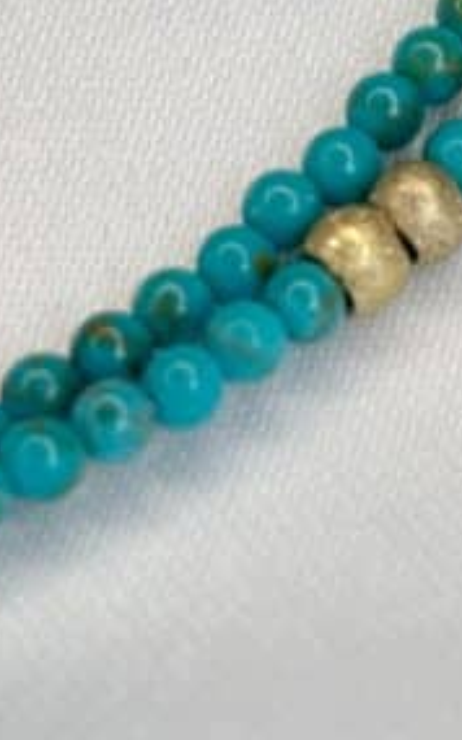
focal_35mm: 198
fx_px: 3991
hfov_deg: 6.6
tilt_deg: -54.6
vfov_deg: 10.5
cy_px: 36
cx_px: 542
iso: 32
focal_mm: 5.96
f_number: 1.6
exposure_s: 1/1311
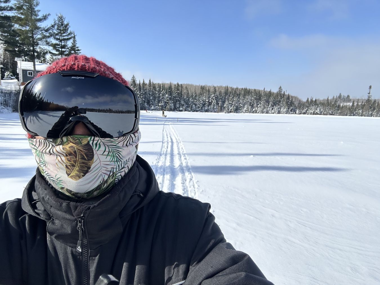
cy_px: 142
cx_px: 190
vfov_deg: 58.9
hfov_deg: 73.9
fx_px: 253
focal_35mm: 23
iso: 25
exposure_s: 1/1859
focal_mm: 2.69
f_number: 1.9
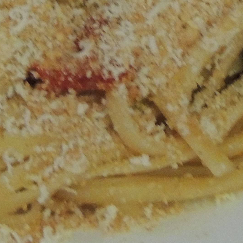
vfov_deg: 4.3
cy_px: -131
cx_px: 26
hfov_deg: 4.4
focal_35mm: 401
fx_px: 3185
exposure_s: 1/15
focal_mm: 18.7
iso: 800
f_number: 4.2
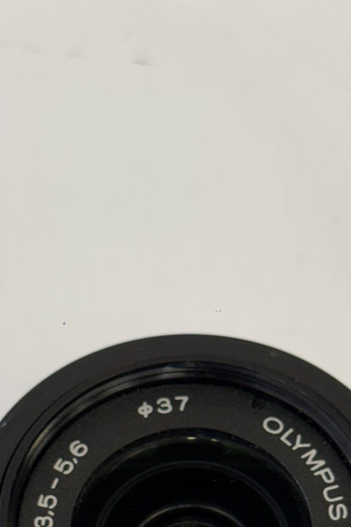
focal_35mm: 125
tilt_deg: -63.8
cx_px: 201
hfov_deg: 11.0
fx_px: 1829
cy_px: 563
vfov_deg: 16.0
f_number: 1.6
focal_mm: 5.96
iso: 40
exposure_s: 1/100
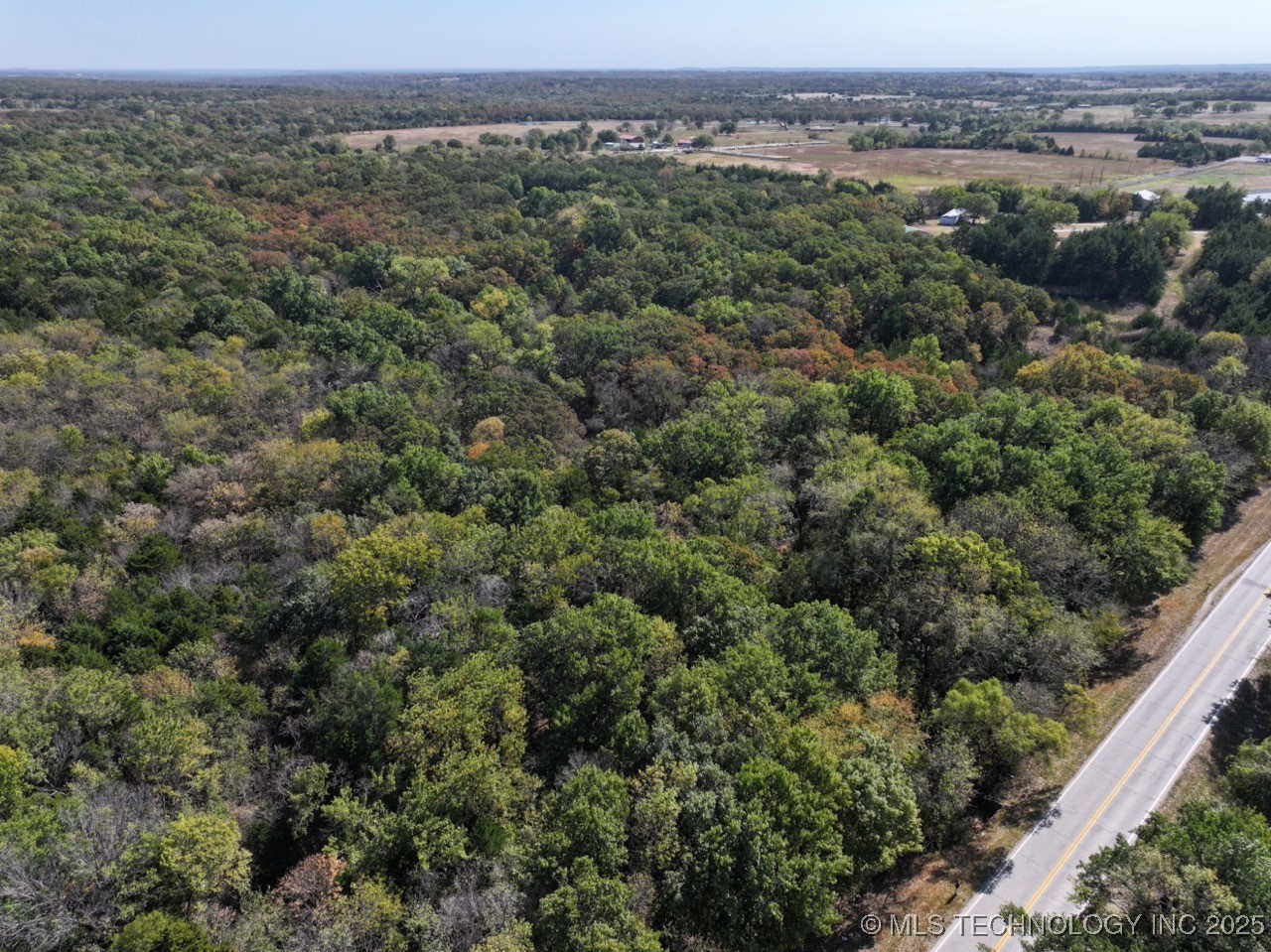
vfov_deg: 56.8
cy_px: 476
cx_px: 636
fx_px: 881
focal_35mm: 24
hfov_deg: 71.6
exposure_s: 1/2000
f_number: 2.8
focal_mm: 12.29
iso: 150
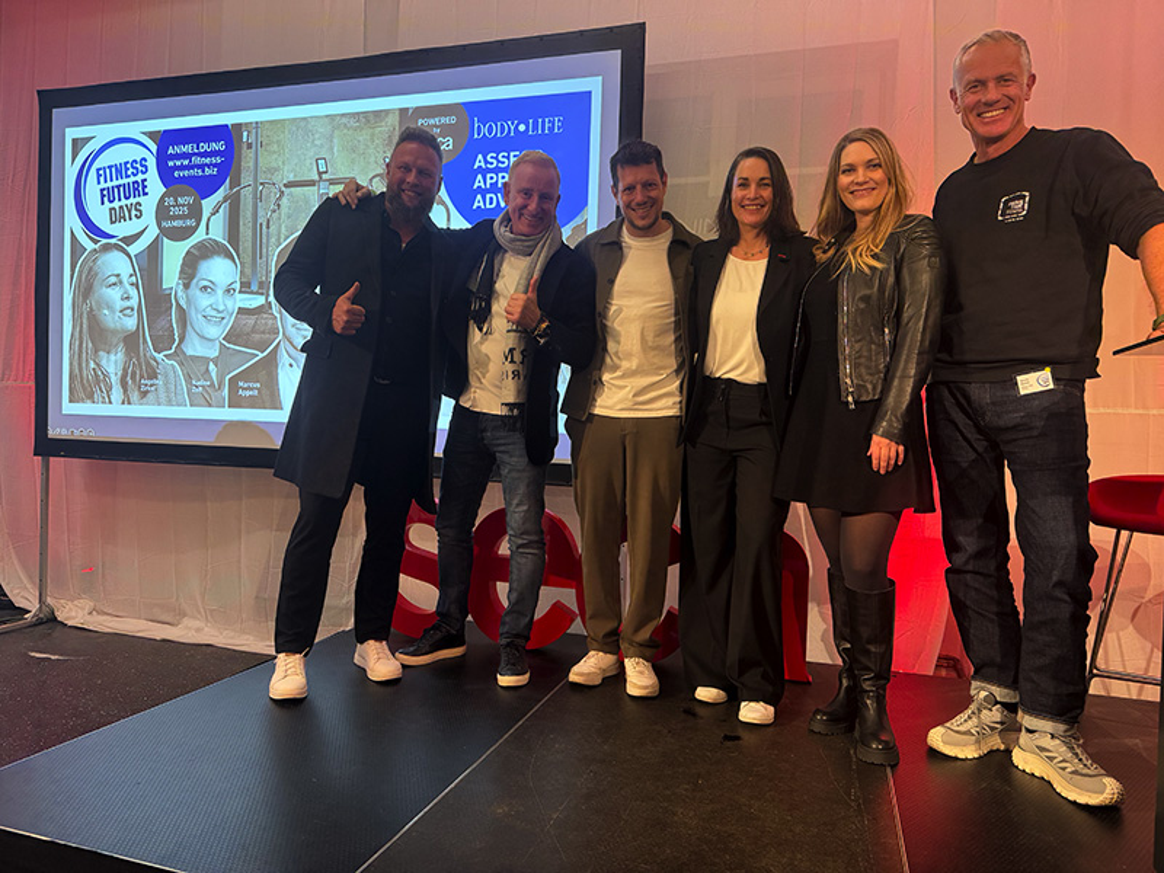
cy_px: 436
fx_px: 807
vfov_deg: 56.8
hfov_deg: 71.6
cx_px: 582
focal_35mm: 24
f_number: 1.78
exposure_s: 1/100
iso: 125
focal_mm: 6.76
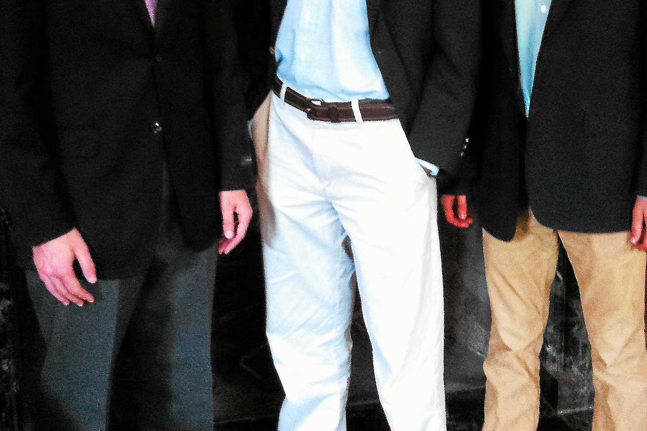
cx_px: 333
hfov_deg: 38.2
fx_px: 934
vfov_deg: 25.4
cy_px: 66
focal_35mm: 52
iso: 500
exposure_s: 1/15
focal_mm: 3.85
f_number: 2.8
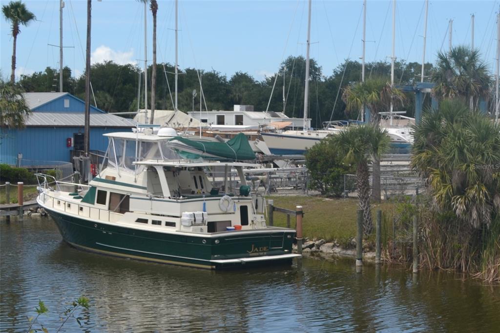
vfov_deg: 34.2
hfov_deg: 49.6
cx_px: 250
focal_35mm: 39
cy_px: 166
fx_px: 541
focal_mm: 26
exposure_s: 1/200
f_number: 7.1
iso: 100
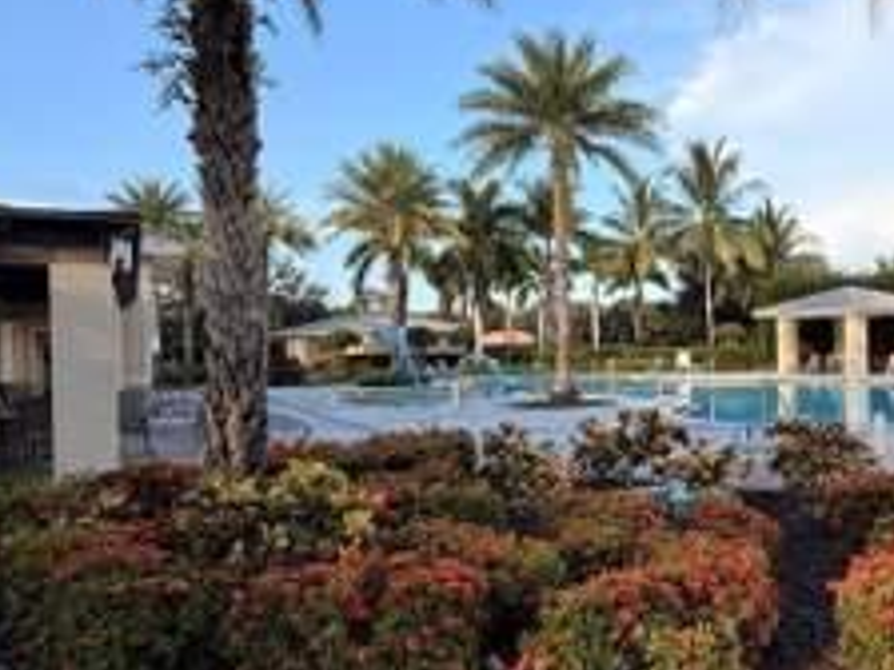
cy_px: 343
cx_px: 587
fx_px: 775
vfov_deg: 46.8
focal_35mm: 30
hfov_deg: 58.8
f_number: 2.2
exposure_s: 1/510
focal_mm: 2.22
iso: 40
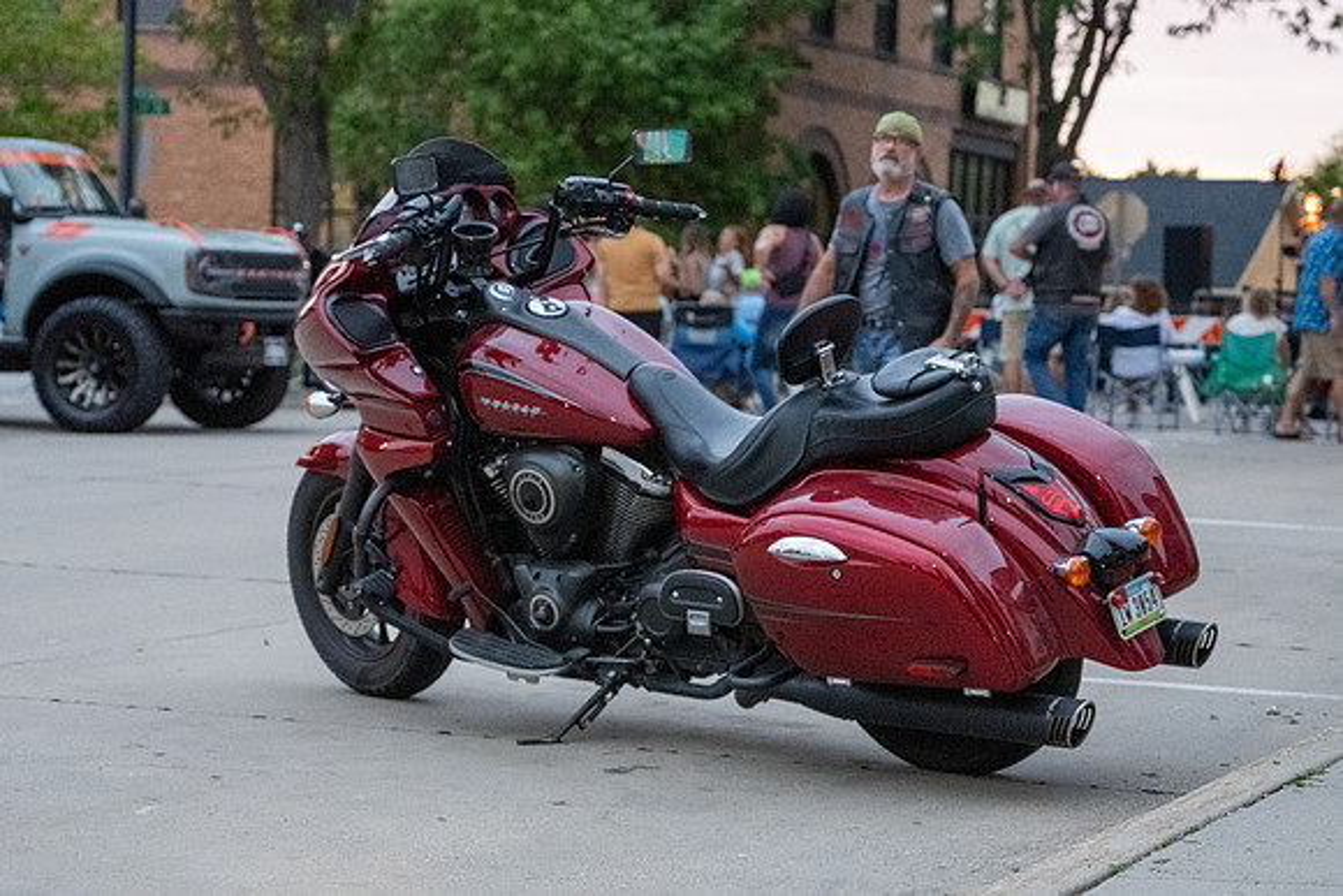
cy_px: 473
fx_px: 3634
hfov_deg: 20.9
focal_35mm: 97
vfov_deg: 14.1
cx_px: 669
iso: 6400
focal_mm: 68
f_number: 4
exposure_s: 1/125
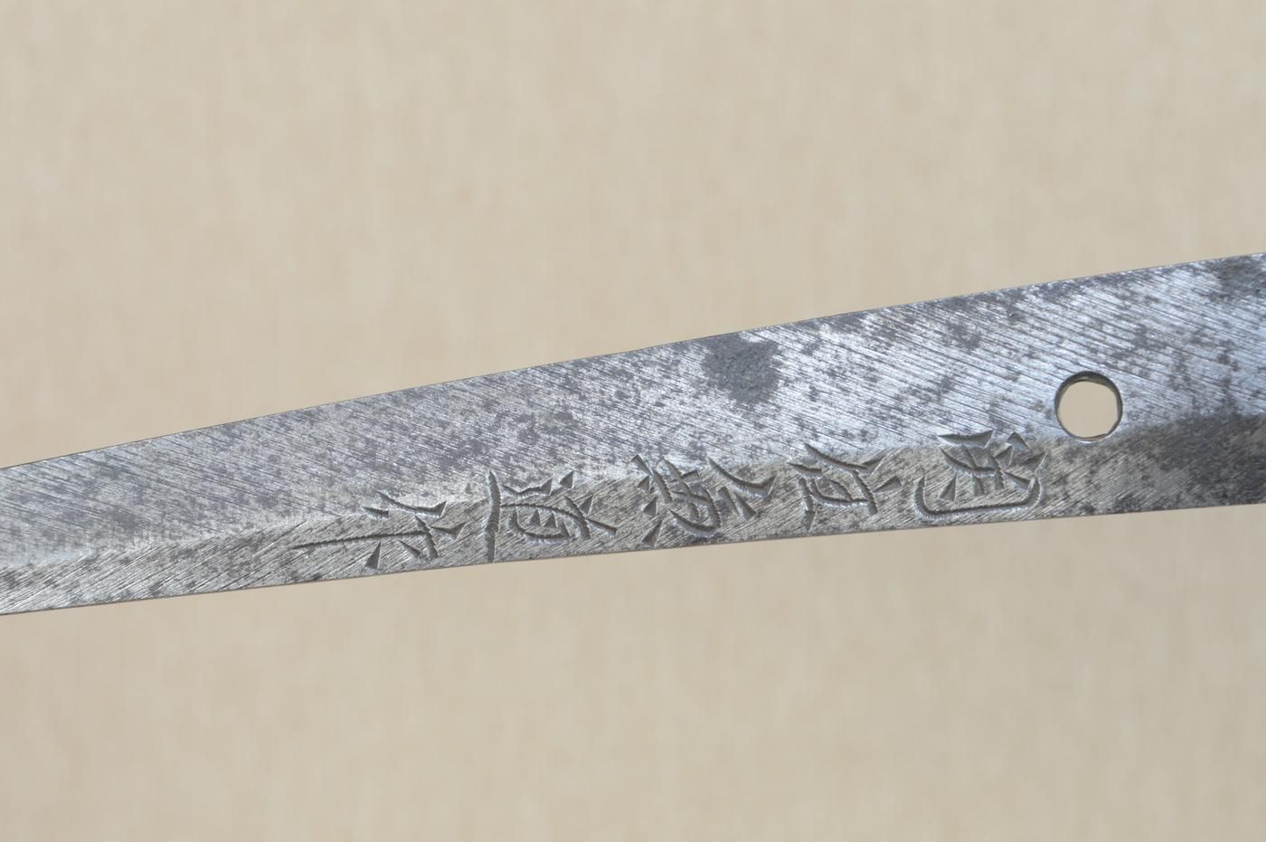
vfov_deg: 10.7
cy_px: 421
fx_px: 4480
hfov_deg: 16.1
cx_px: 633
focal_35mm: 128
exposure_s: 1/2
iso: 400
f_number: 11
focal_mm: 85
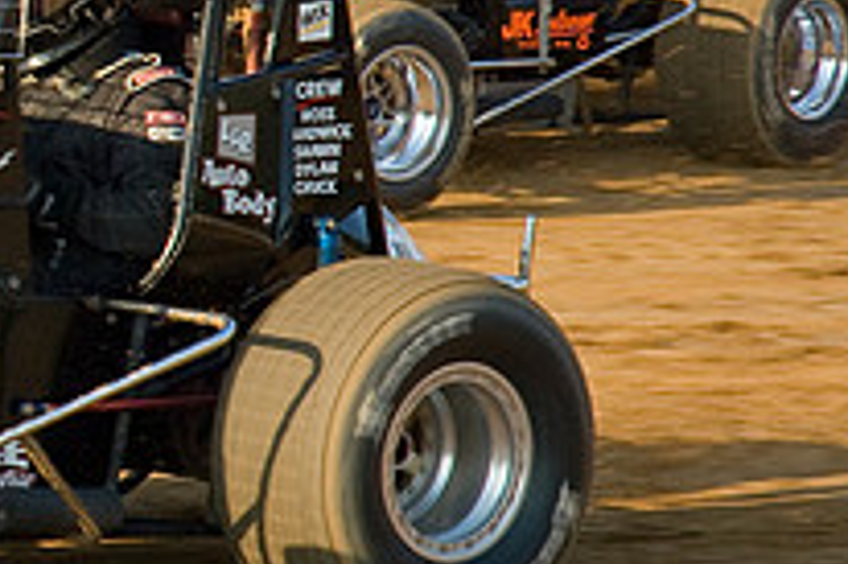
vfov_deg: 4.6
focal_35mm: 295
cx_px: -333
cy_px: 54
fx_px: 6943
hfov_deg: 6.9
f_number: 5
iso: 200
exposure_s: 1/500
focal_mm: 70
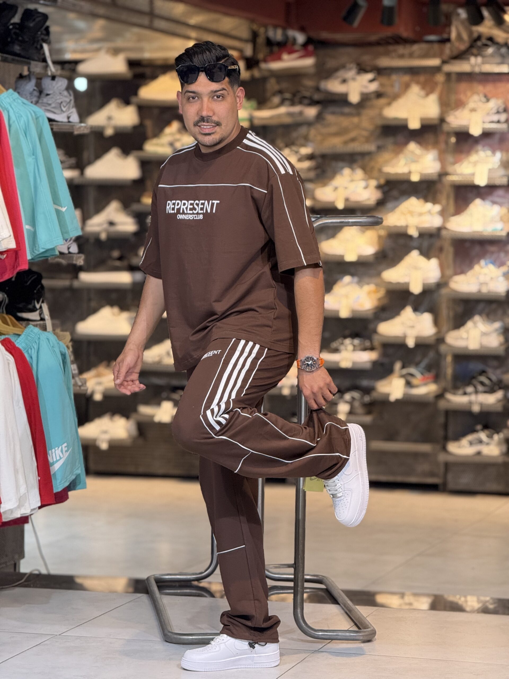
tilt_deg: -2.4
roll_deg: -1.1
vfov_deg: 16.4
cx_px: 254
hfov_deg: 12.3
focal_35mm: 120
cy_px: 340
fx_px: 2353
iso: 320
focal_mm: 15.66
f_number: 2.8
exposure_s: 1/100
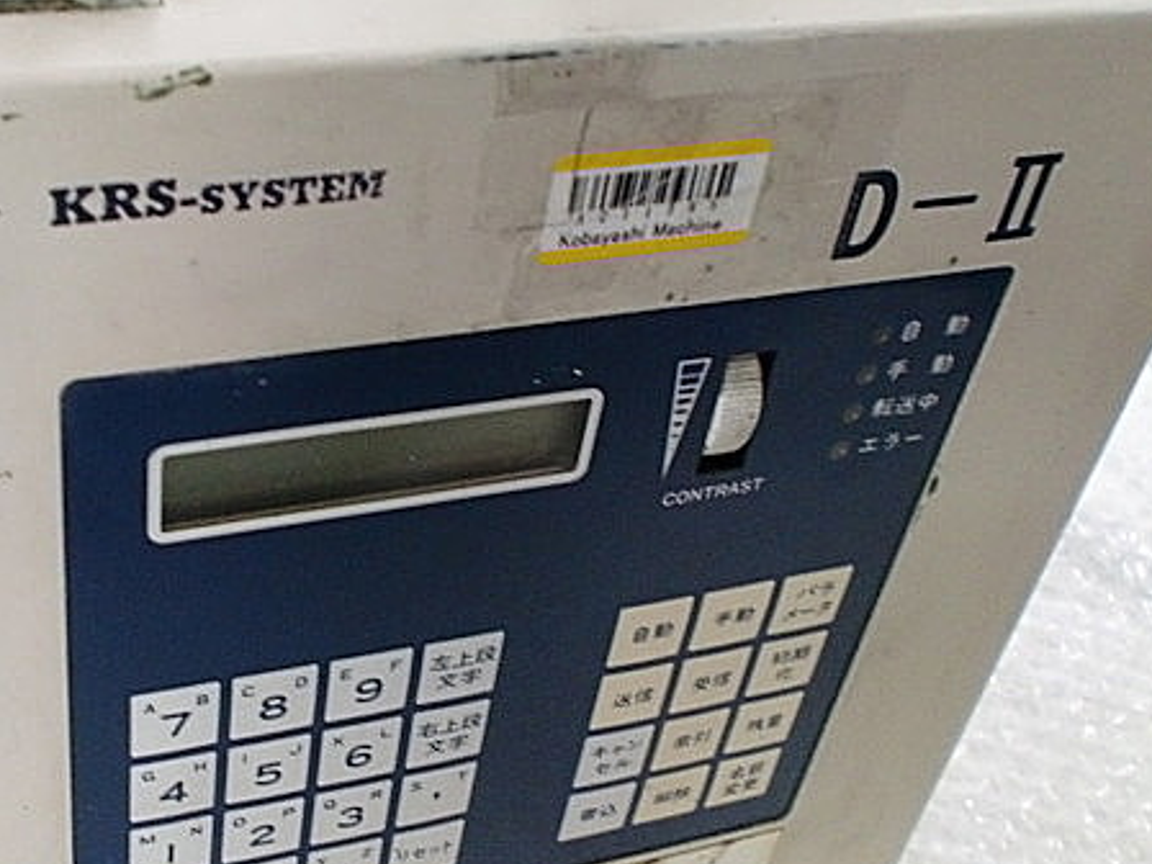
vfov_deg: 28.9
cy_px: 594
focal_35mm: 50
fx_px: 1664
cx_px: 365
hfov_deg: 37.7
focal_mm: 6.3
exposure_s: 1/60
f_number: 3.1
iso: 500
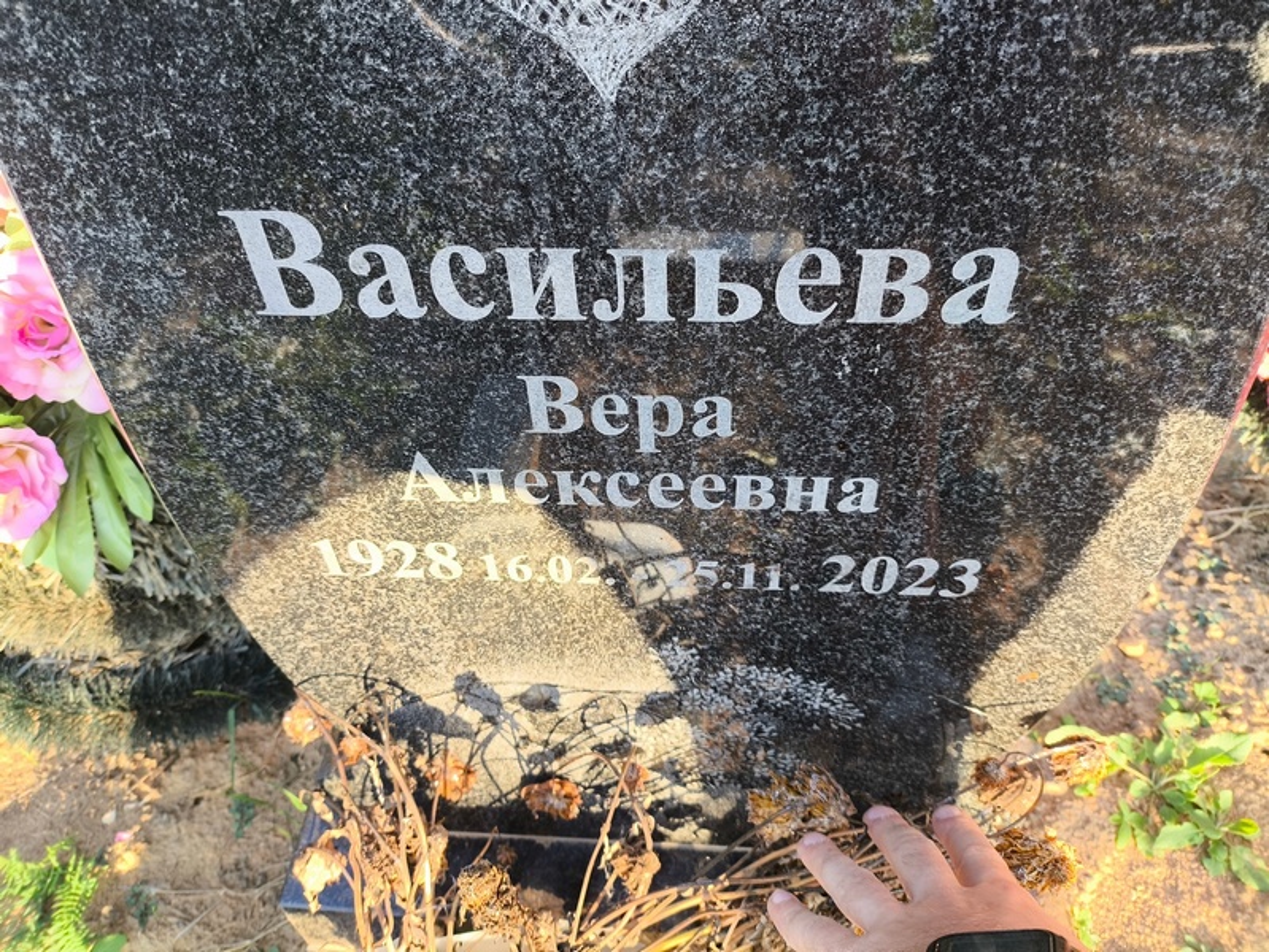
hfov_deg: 69.4
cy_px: 476
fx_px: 917
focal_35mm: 25
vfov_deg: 54.9
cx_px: 634
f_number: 1.7
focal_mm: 4.71
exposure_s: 1/120
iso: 50
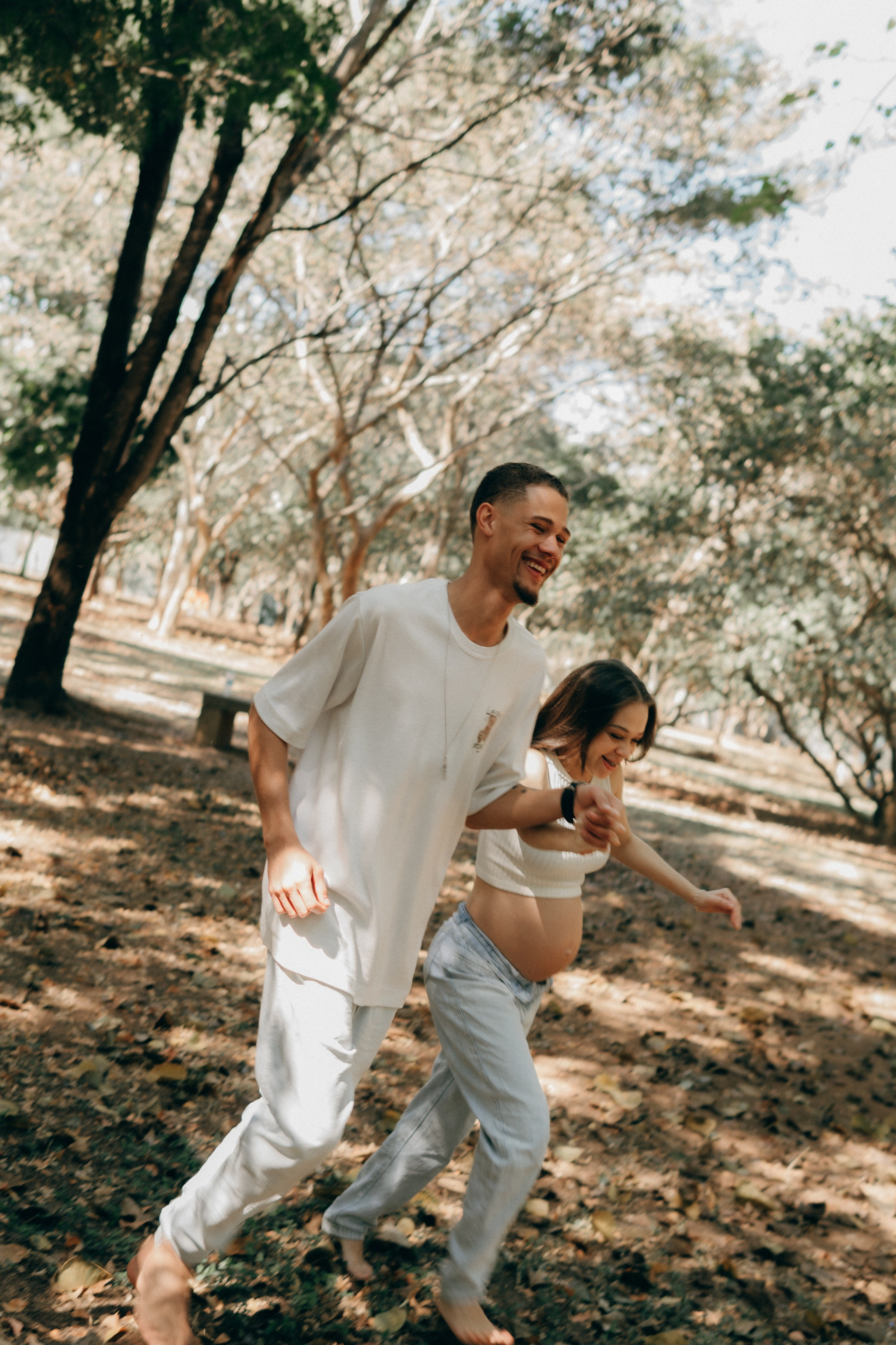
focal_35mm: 45
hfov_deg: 29.9
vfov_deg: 43.6
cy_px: 672
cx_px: 448
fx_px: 1680
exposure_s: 1/125
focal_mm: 30
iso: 100
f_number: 2.2
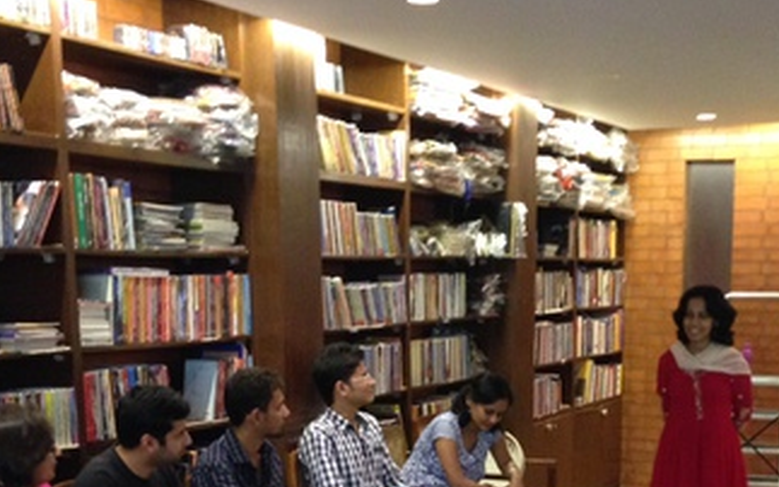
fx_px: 1380
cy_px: 521
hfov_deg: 31.3
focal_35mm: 65
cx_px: 519
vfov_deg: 19.3
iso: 400
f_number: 2.4
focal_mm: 4.12
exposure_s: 1/20
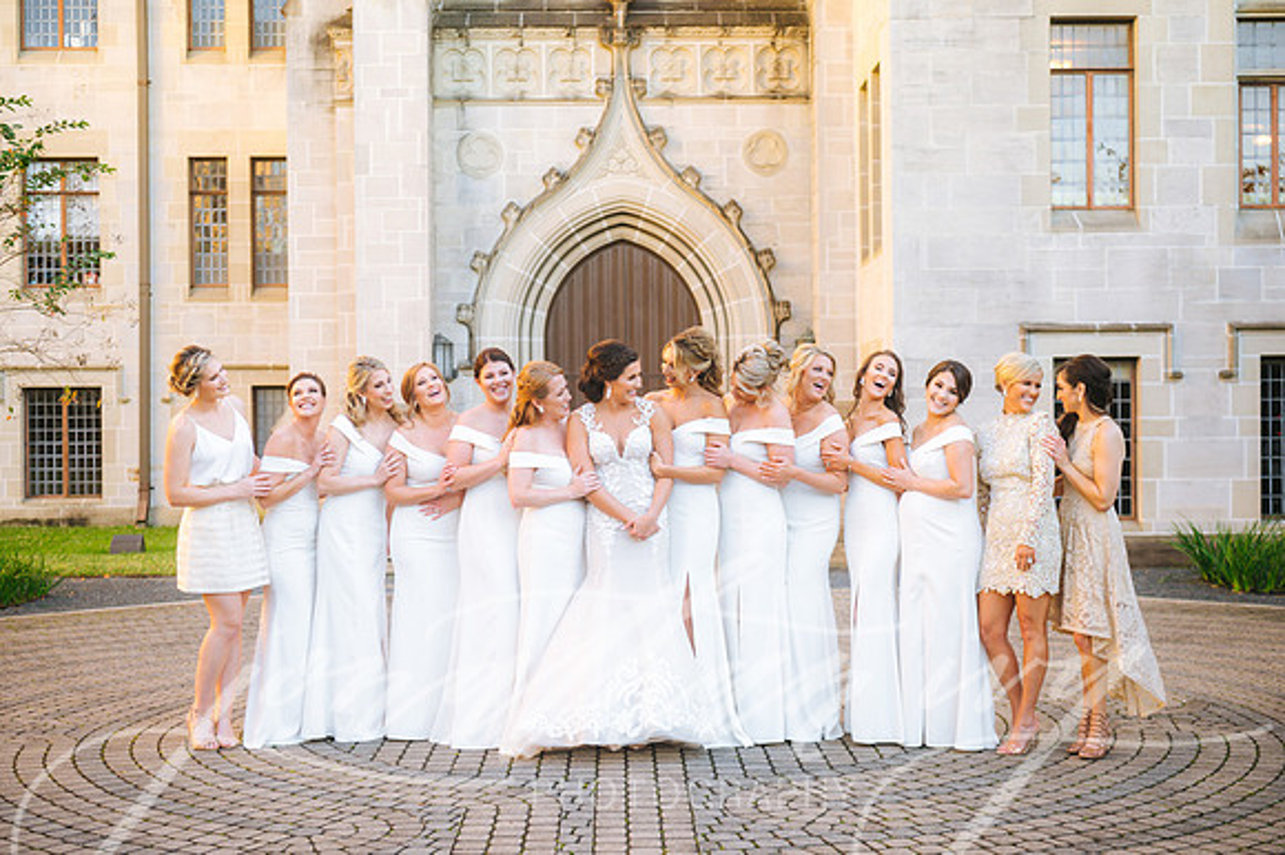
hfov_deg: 39.6
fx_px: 1784
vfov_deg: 27.0
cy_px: 428
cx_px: 642
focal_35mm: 50
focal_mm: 50
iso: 250
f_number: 3.2
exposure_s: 1/250
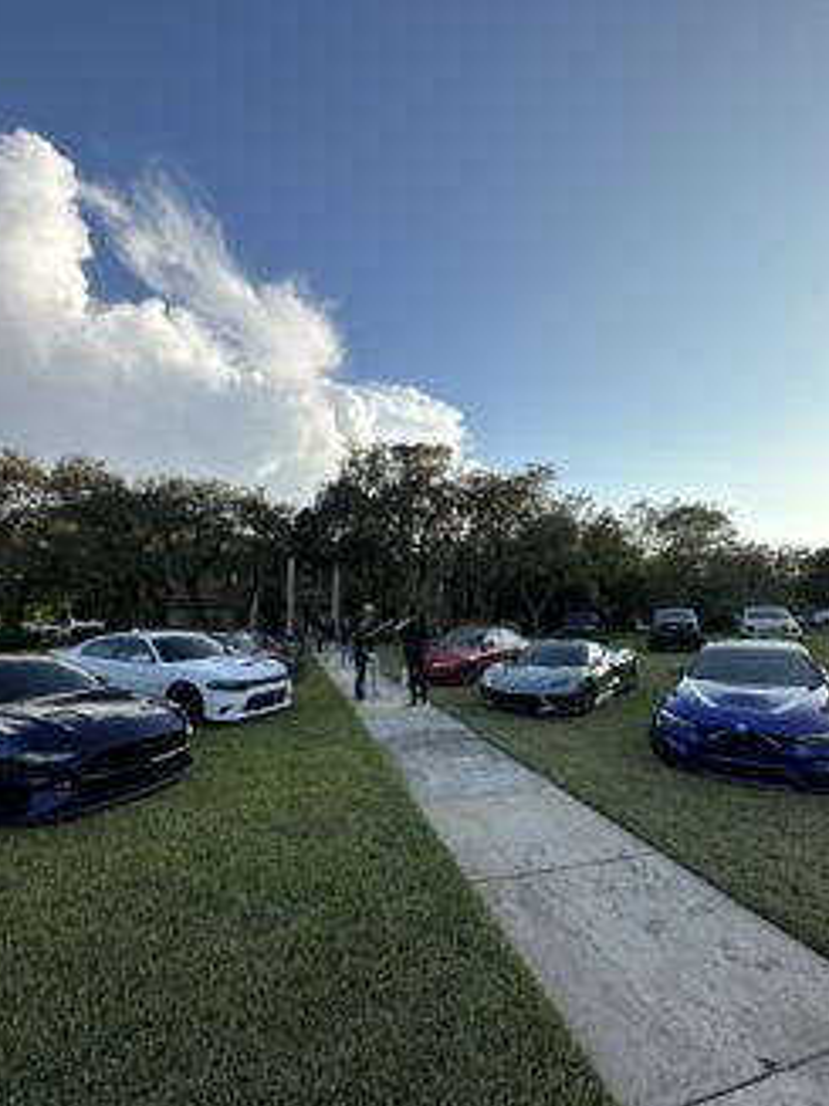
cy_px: 561
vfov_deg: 98.2
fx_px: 479
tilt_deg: +7.5
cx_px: 418
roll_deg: +0.0
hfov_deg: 81.7
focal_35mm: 15
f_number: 2.2
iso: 50
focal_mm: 2.22
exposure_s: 1/1233
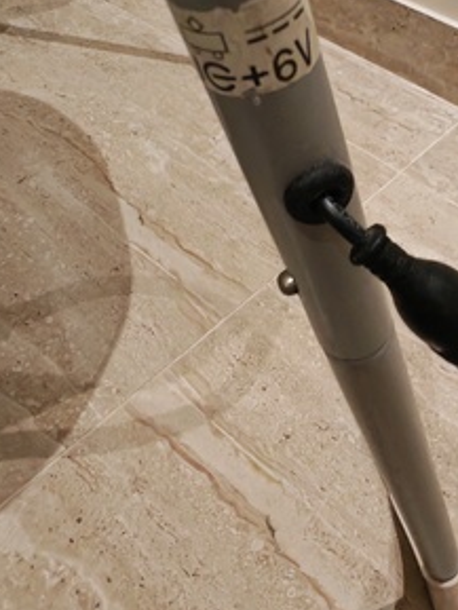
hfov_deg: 37.3
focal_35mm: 38
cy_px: 132
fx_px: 670
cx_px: 313
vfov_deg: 46.7
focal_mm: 1.96
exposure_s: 1/60
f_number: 2.2
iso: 1000
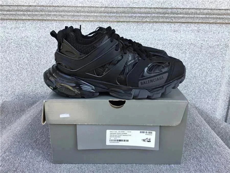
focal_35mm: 31
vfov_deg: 45.4
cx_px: 115
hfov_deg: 58.4
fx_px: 206
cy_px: 86
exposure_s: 1/113
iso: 25
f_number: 2.4
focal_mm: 3.3
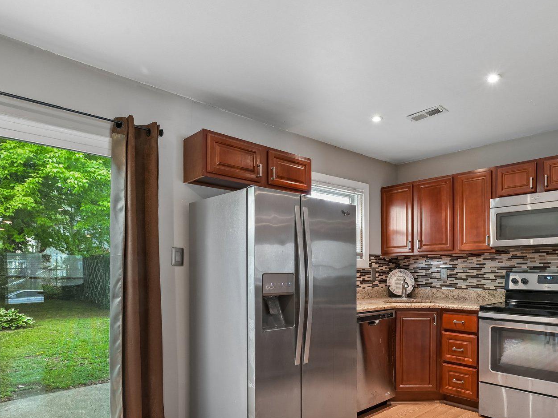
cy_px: 285
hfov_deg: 75.0
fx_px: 355
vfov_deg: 59.4
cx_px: 350
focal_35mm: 22
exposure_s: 1/2.5
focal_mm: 14
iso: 400
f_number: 11
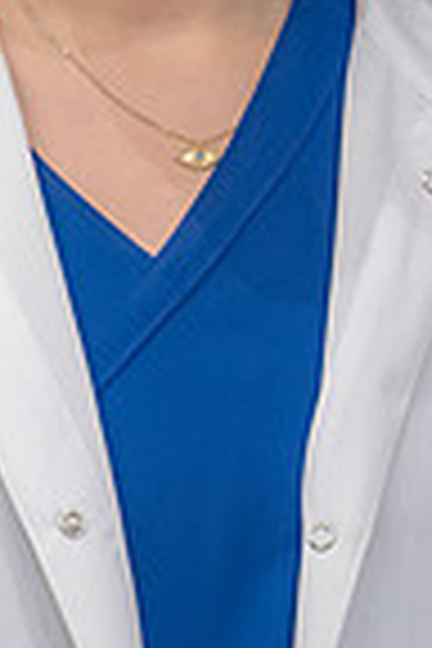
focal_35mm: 563
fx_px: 10133
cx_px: 117
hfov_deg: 2.4
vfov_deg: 3.7
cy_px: -230
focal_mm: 180
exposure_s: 1/80
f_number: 4
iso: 5000
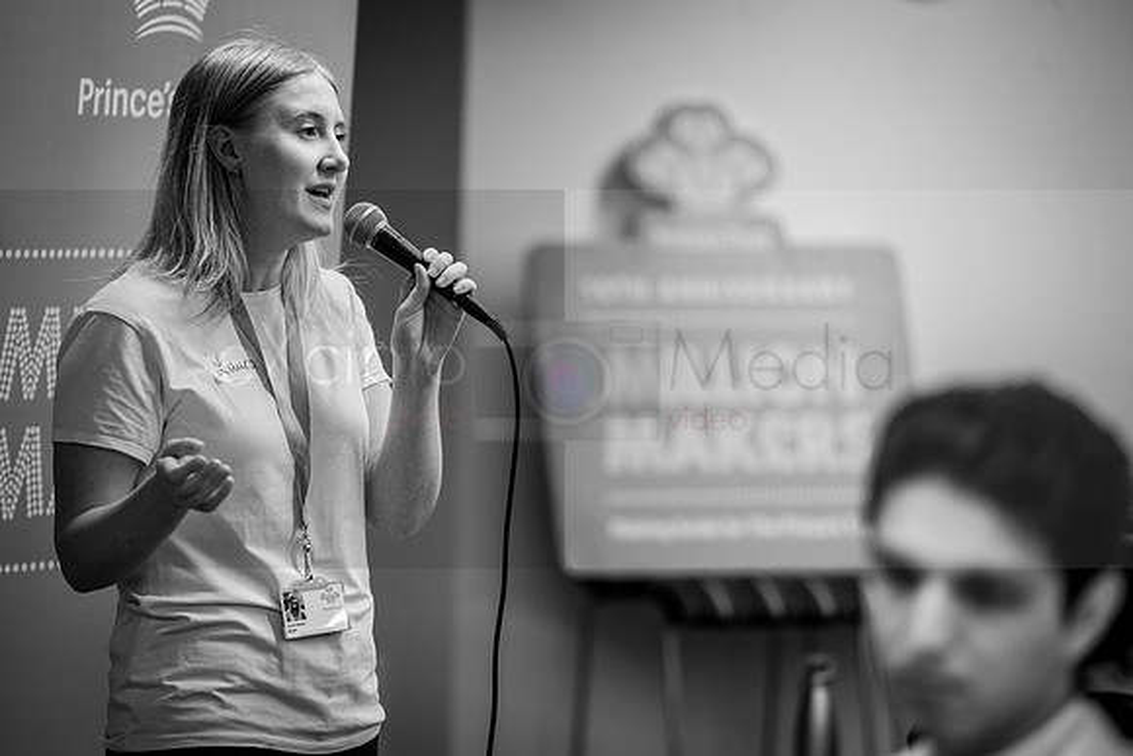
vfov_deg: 6.5
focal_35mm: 213
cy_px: 376
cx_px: 585
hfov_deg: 9.7
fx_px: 6705
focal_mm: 200
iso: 1600
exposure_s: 1/250
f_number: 2.8
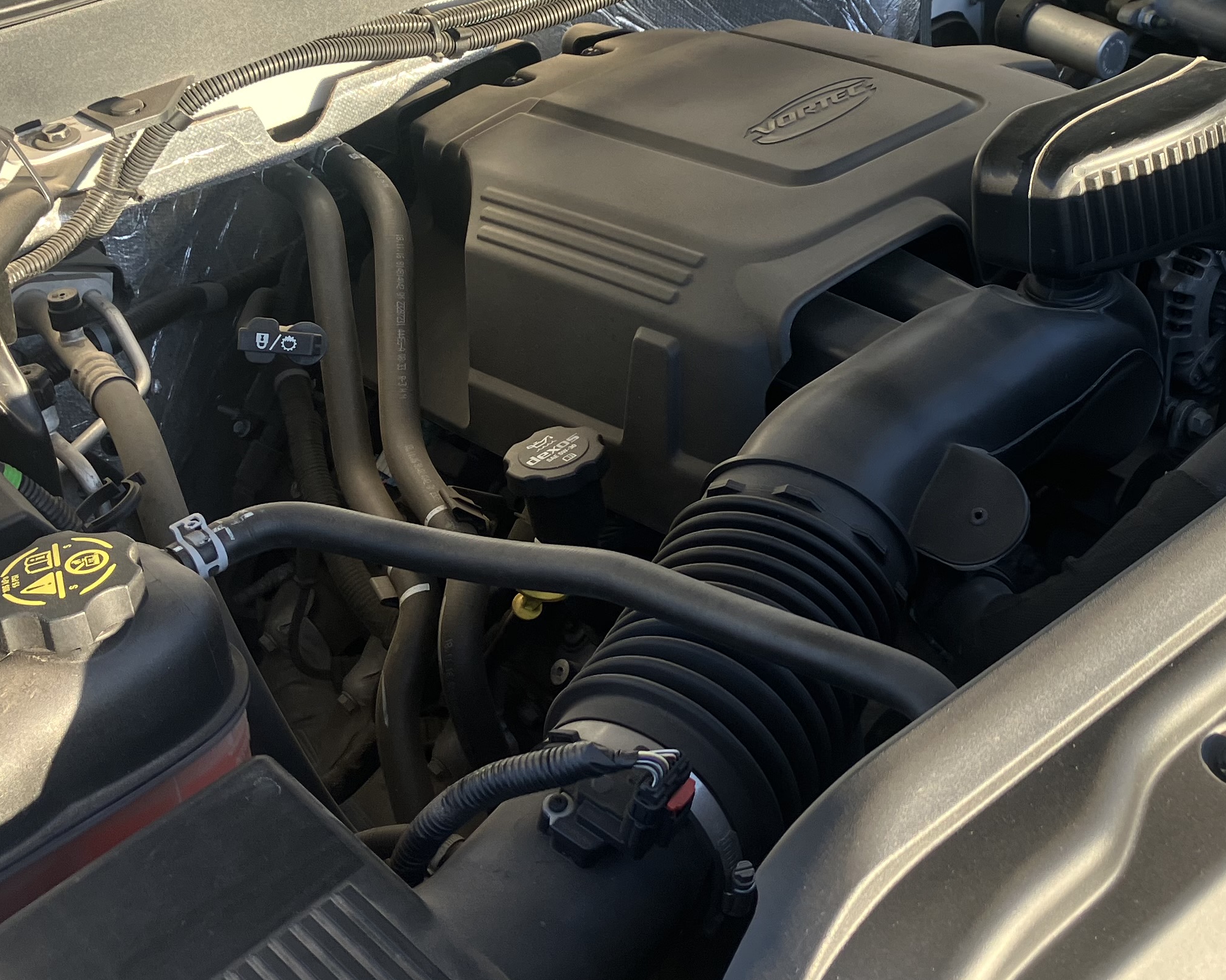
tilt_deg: -26.1
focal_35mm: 55
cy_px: 219
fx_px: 1996
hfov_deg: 33.4
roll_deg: -0.1
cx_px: 928
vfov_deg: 27.2
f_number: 1.8
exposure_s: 1/195
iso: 25
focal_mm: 3.99
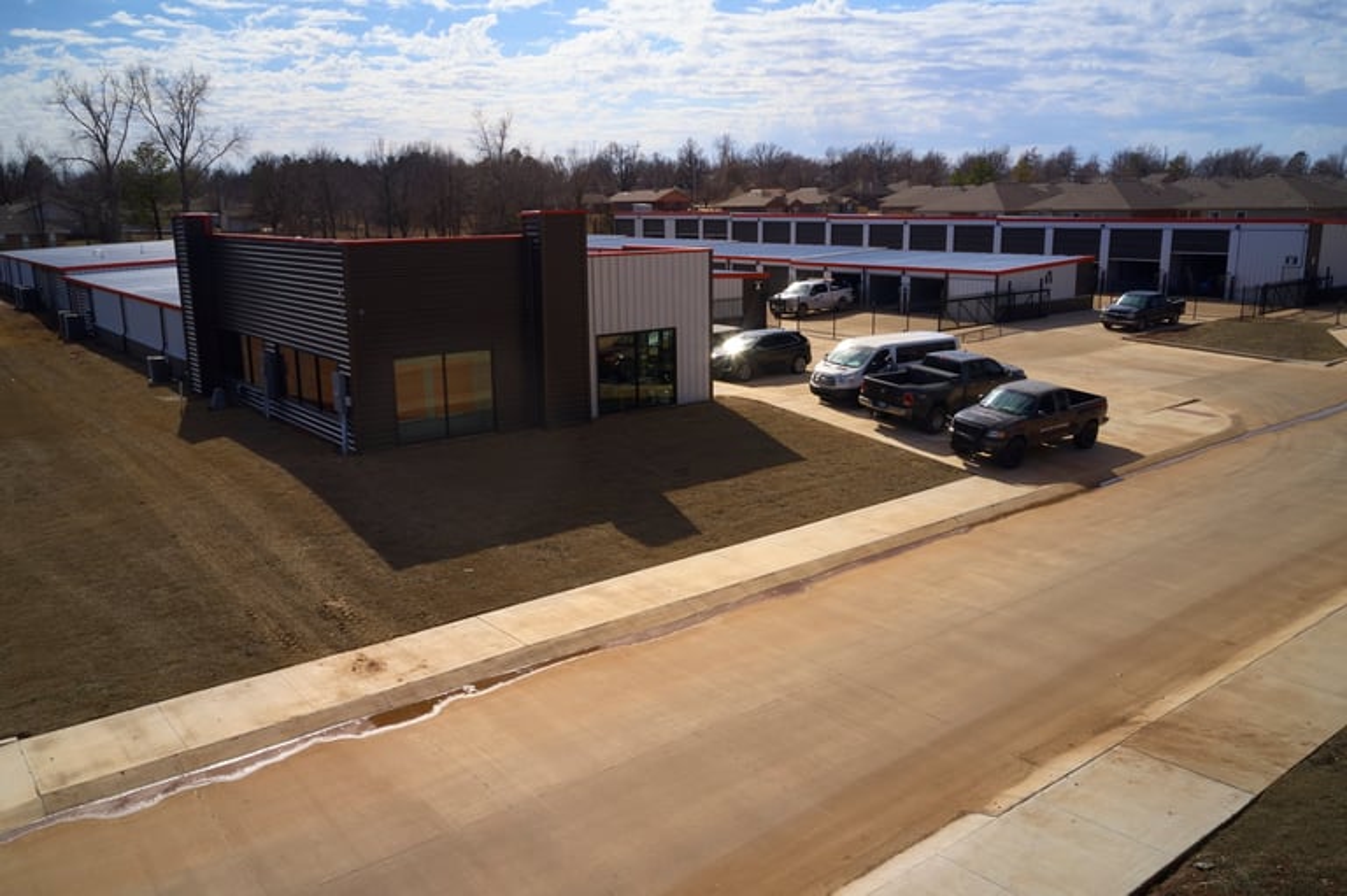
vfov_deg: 46.3
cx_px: 674
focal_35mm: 28
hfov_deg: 65.5
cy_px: 448
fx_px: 1047
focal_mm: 10.26
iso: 100
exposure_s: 1/30
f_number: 9
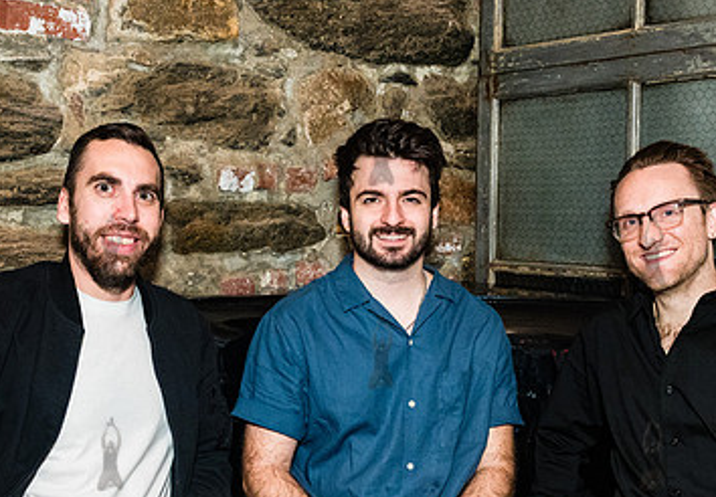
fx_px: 987
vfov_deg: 28.2
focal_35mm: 49
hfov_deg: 39.9
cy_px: 314
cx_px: 366
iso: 8000
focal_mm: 24
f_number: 5
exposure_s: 1/200
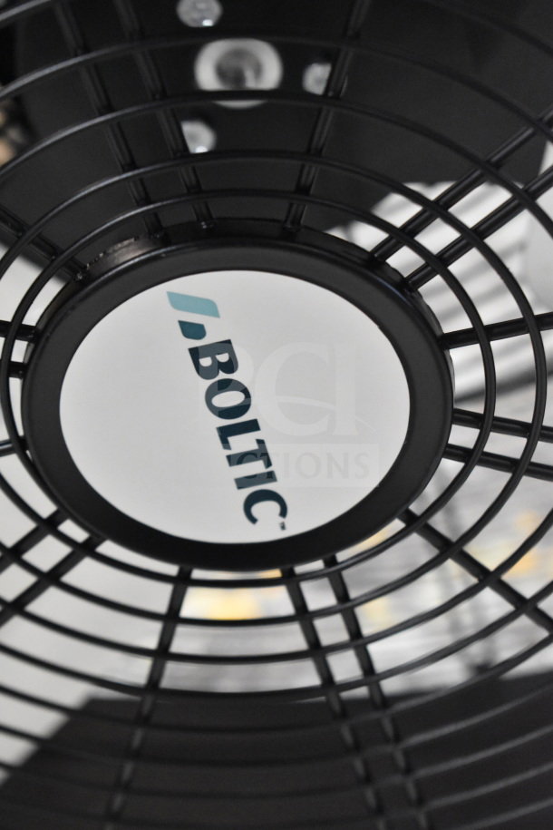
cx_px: 276
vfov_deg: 24.6
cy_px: 415
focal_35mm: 82
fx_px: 1901
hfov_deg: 16.6
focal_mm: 55
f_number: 6.3
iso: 6400
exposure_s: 1/160
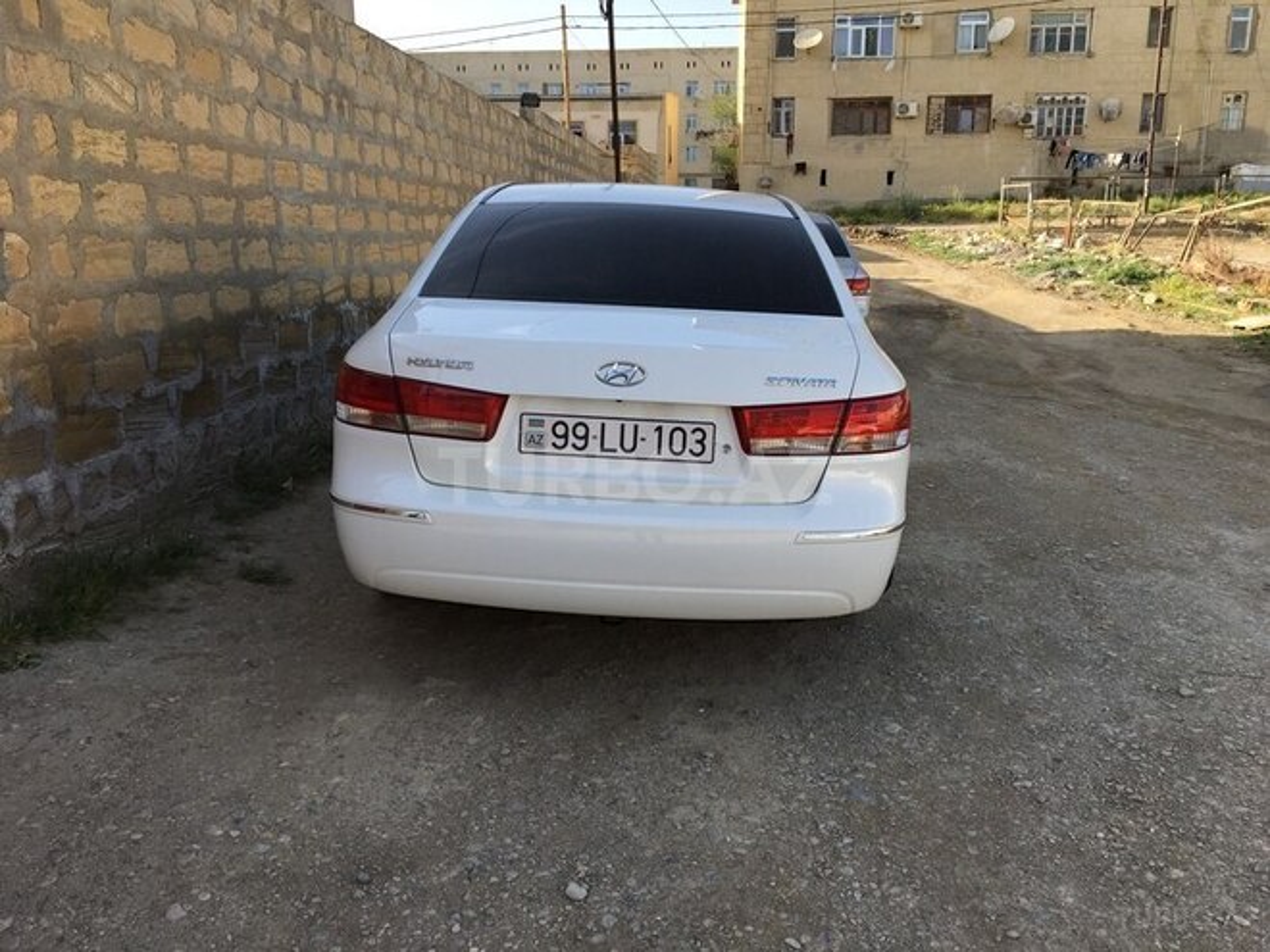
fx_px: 1064
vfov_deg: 48.2
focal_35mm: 29
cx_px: 635
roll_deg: +0.0
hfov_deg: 61.7
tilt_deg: -13.5
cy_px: 476
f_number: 2.2
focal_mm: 4.15
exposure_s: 1/635
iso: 25
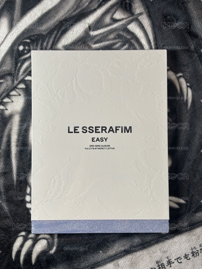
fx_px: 405
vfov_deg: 36.8
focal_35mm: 52
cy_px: 134
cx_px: 101
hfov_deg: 28.0
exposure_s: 1/78
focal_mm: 5.96
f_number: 1.6
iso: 50
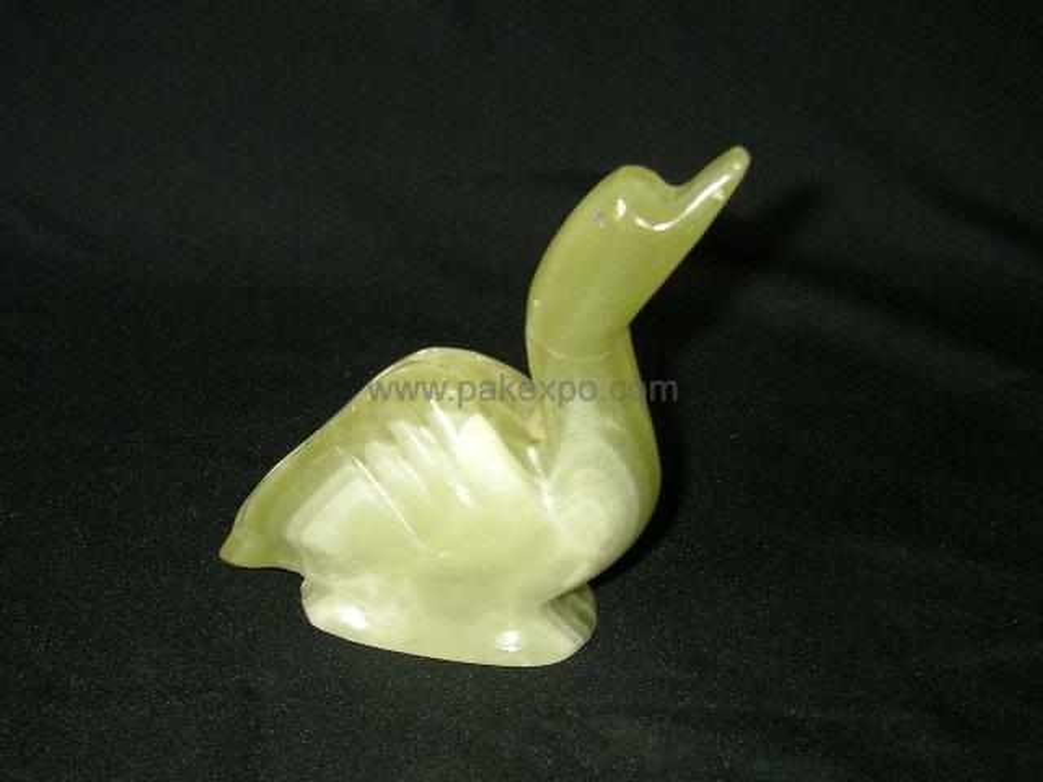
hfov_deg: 31.2
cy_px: 391
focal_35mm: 62
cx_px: 522
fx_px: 1868
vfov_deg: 23.7
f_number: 3.4
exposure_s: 1/50.6
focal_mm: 9.6
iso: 100
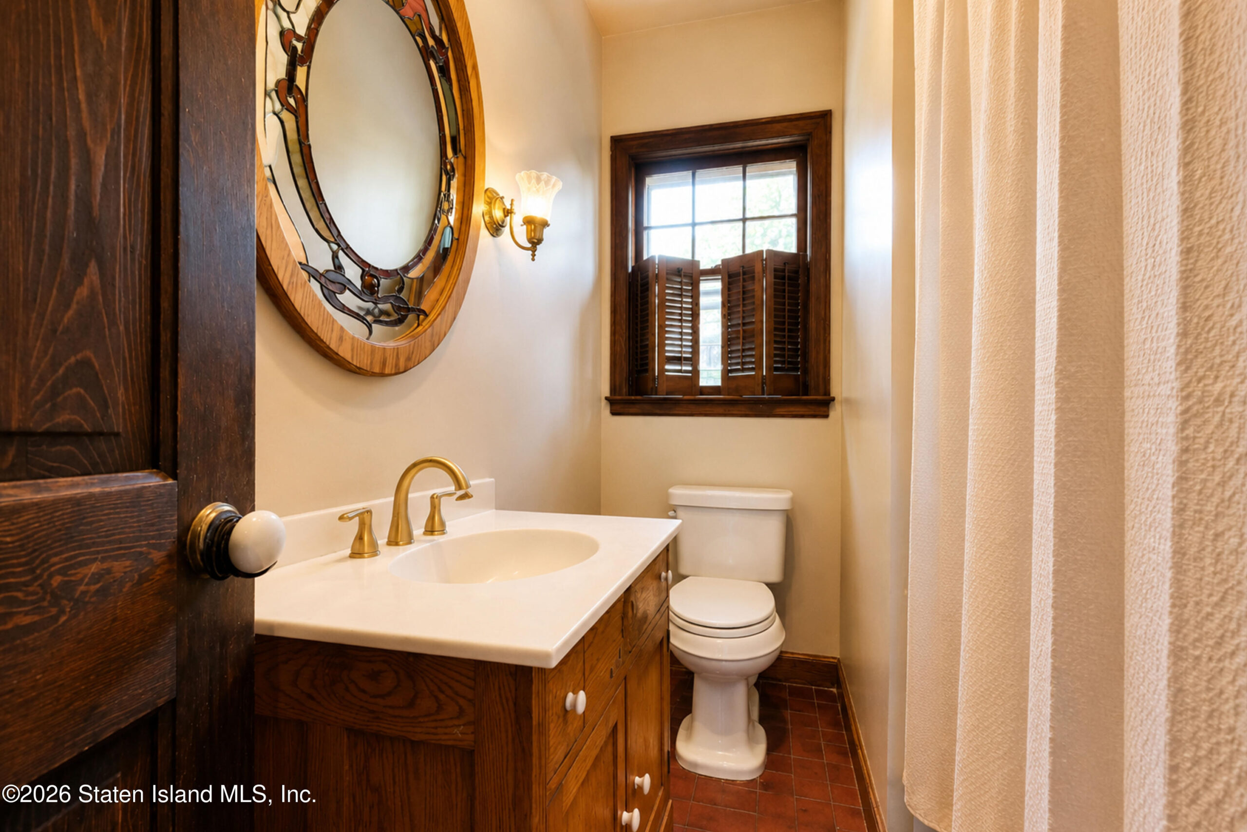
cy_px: 416
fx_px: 520
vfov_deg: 77.3
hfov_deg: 100.4
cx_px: 624
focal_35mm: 15
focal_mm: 10
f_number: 5
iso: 2000
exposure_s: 1/25
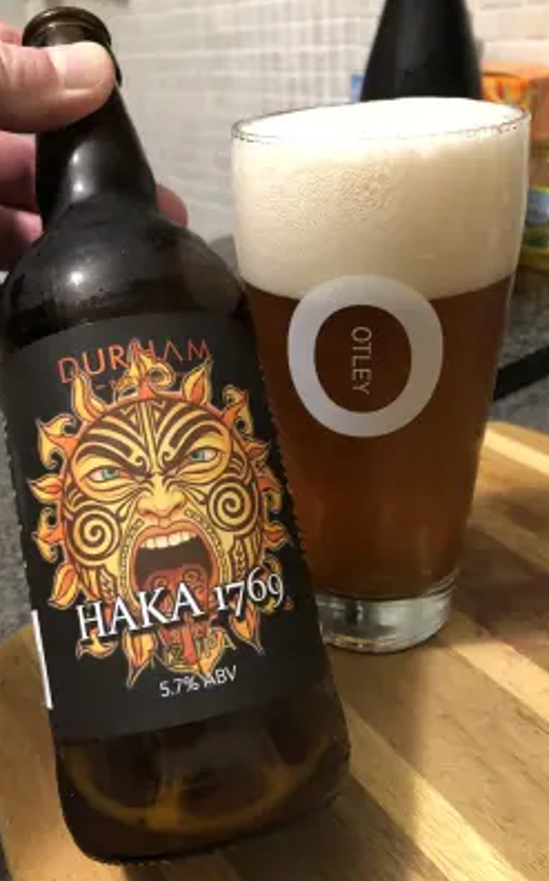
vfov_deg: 62.9
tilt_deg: -28.8
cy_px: 443
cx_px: 258
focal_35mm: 30
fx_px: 719
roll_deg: +3.5
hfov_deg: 41.8
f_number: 1.8
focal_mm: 3.99
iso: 100
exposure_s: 1/9
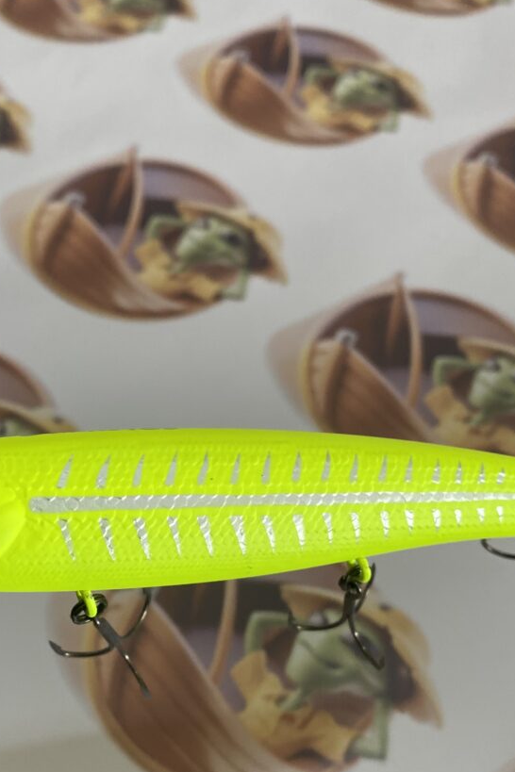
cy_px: 509
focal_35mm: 44
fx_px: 944
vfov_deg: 43.9
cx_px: 171
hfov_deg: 30.3
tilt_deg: -56.1
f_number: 1.8
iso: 125
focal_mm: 4.25
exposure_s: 1/120
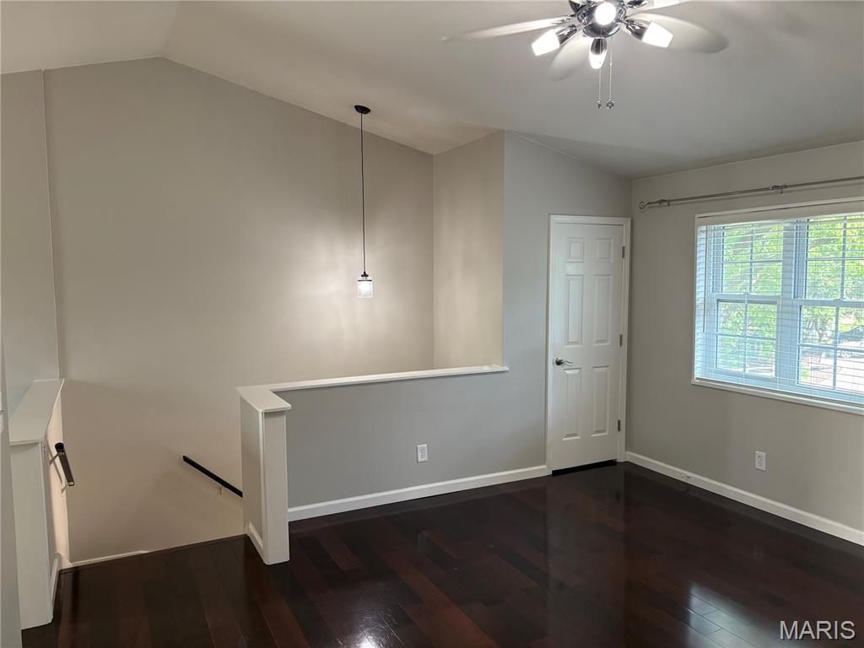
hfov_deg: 67.3
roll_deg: +0.8
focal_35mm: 26
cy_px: 324
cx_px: 432
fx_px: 649
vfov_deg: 53.1
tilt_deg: -4.7
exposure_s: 1/60
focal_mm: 5.96
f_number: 1.6
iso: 100
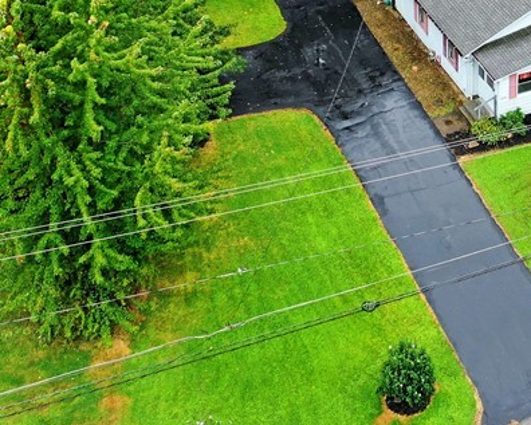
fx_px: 1132
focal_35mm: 72
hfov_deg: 25.8
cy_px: -17
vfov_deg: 20.5
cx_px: 442
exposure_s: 1/100
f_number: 4
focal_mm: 10.26
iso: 100
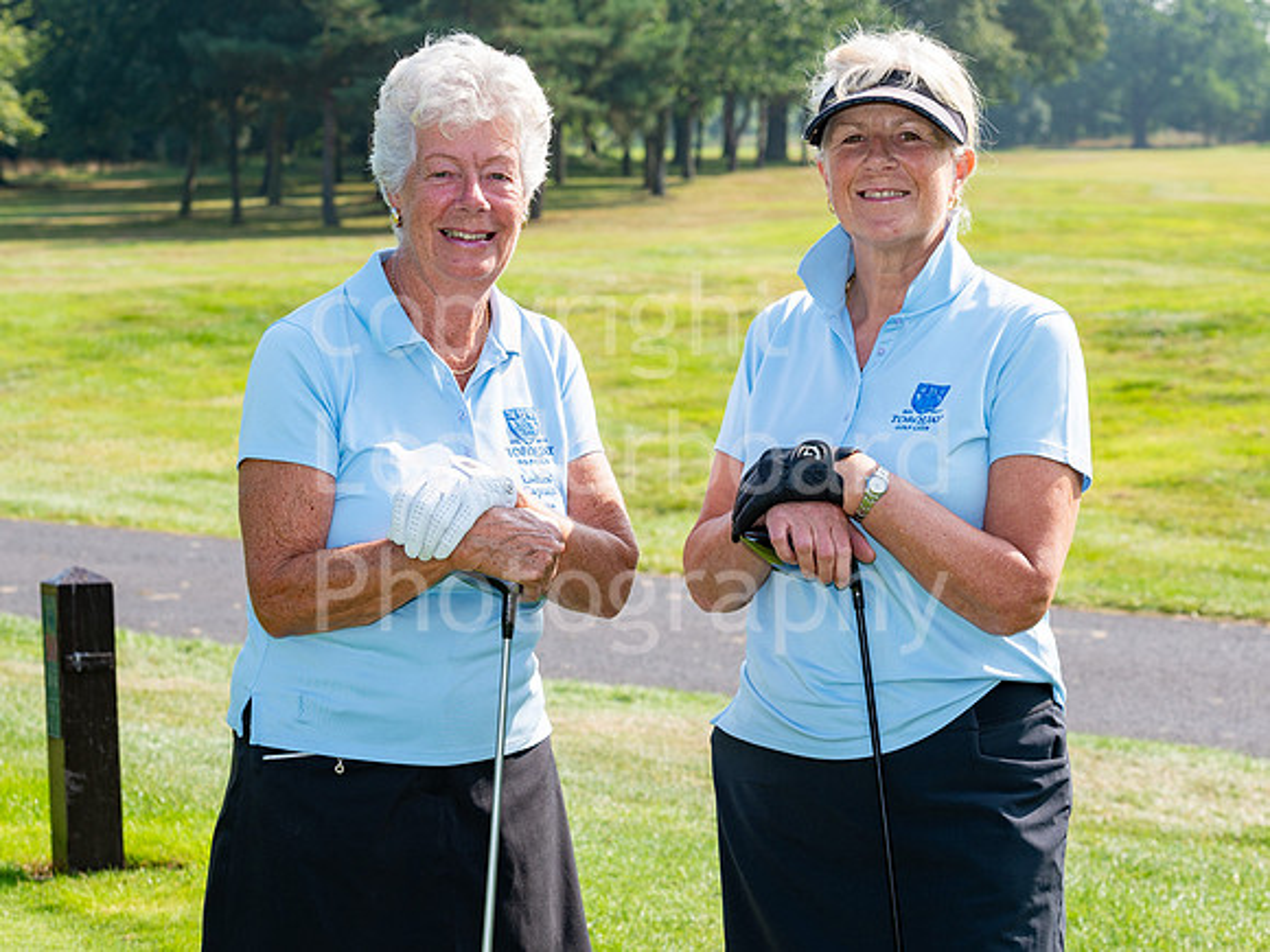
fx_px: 3997
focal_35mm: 109
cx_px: 719
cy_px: 361
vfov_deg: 13.6
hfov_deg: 18.0
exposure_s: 1/200
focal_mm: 80
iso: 100
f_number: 8
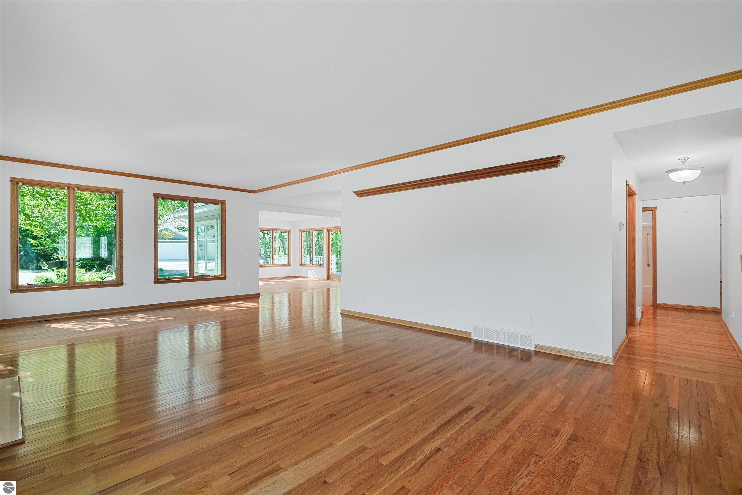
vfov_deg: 77.4
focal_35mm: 15
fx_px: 309
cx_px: 371
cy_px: 248
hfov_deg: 100.4
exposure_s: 1/15
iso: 2000
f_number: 10
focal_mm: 15
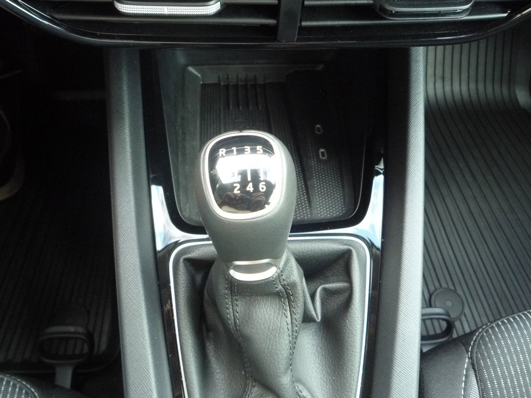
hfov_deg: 60.0
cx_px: 266
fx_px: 460
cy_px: 199
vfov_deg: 46.8
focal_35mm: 30
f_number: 3.3
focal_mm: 5.2
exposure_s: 1/20
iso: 400
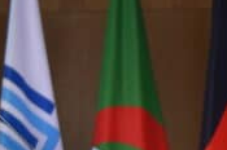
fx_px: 2920
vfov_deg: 3.0
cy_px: 18
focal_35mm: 464
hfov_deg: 4.4
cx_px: -154
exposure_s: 1/125
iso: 800
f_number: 5.3
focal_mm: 90
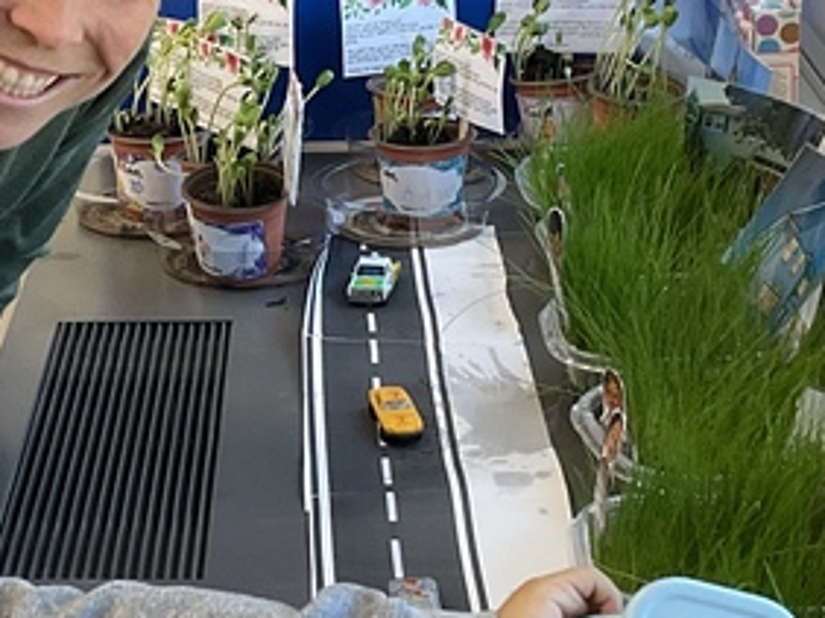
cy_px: 269
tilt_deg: -19.4
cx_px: 263
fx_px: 2453
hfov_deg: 19.0
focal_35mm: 103
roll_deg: +1.9
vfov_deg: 14.3
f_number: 1.8
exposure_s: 1/50
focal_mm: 3
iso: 50
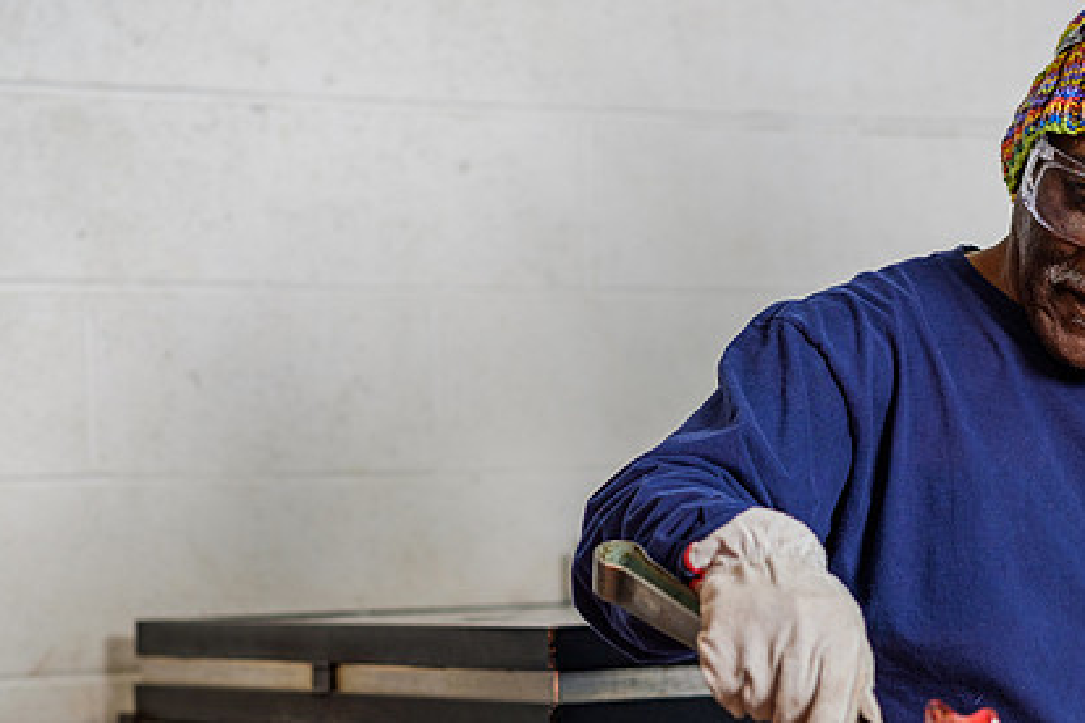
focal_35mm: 119
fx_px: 3586
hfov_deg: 17.2
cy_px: 441
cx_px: 695
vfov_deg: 11.5
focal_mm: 56
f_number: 2.5
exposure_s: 1/125
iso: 200
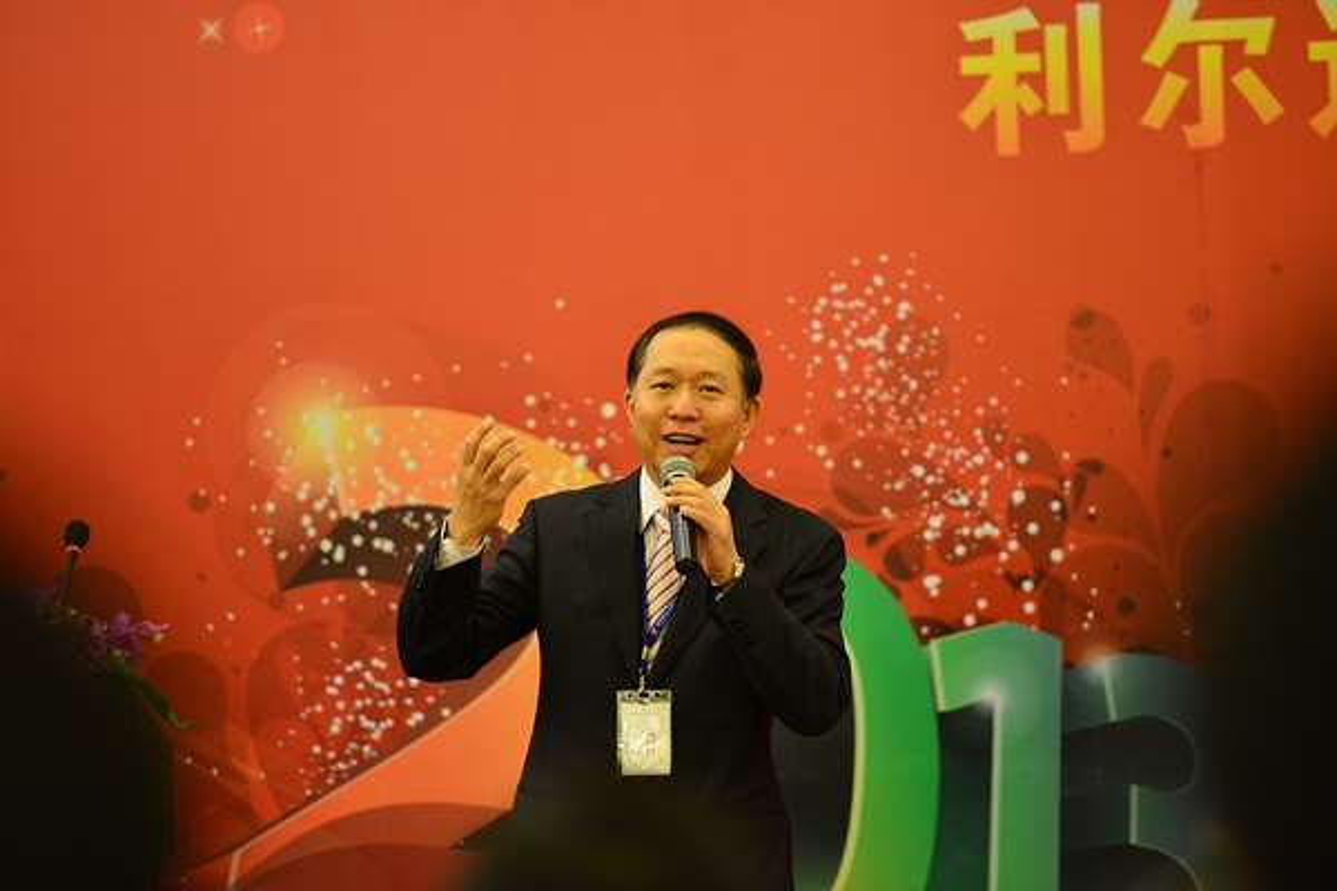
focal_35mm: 200
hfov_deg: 10.3
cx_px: 668
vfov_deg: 6.9
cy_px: 446
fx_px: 7427
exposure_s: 1/80
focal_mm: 200
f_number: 3.2
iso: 1600
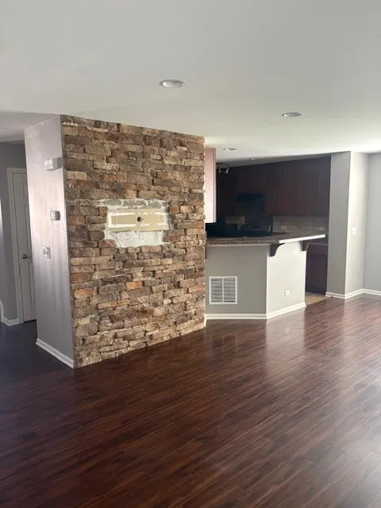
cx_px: 190
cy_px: 254
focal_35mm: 26
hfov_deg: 53.1
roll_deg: +0.4
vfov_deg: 67.3
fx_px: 382
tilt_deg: -7.1
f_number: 1.6
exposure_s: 1/60
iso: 200
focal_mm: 5.96
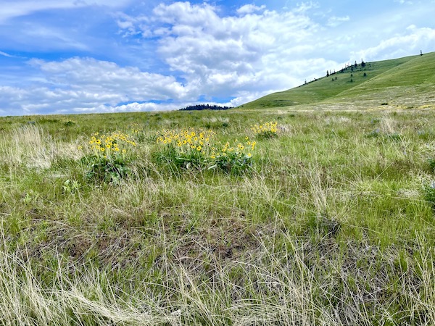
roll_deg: +1.7
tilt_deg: -1.6
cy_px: 163
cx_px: 218
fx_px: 327
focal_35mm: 26
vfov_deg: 53.1
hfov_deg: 67.3
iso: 32
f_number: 1.6
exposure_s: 1/1597
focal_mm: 5.1
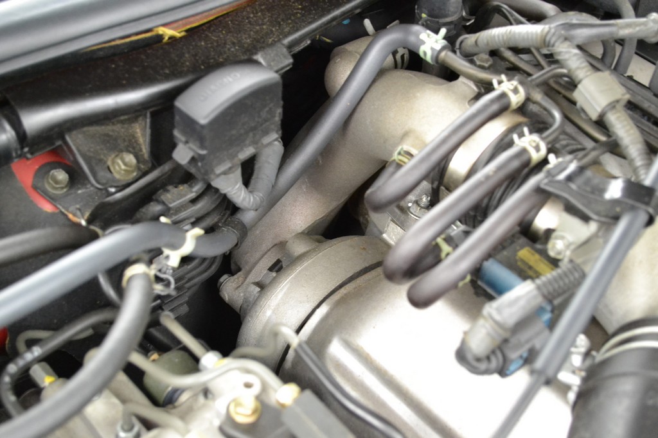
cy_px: 219
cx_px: 329
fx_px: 1096
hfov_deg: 33.4
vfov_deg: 22.6
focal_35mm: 60
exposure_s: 1/15
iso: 3200
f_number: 5.3
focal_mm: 40
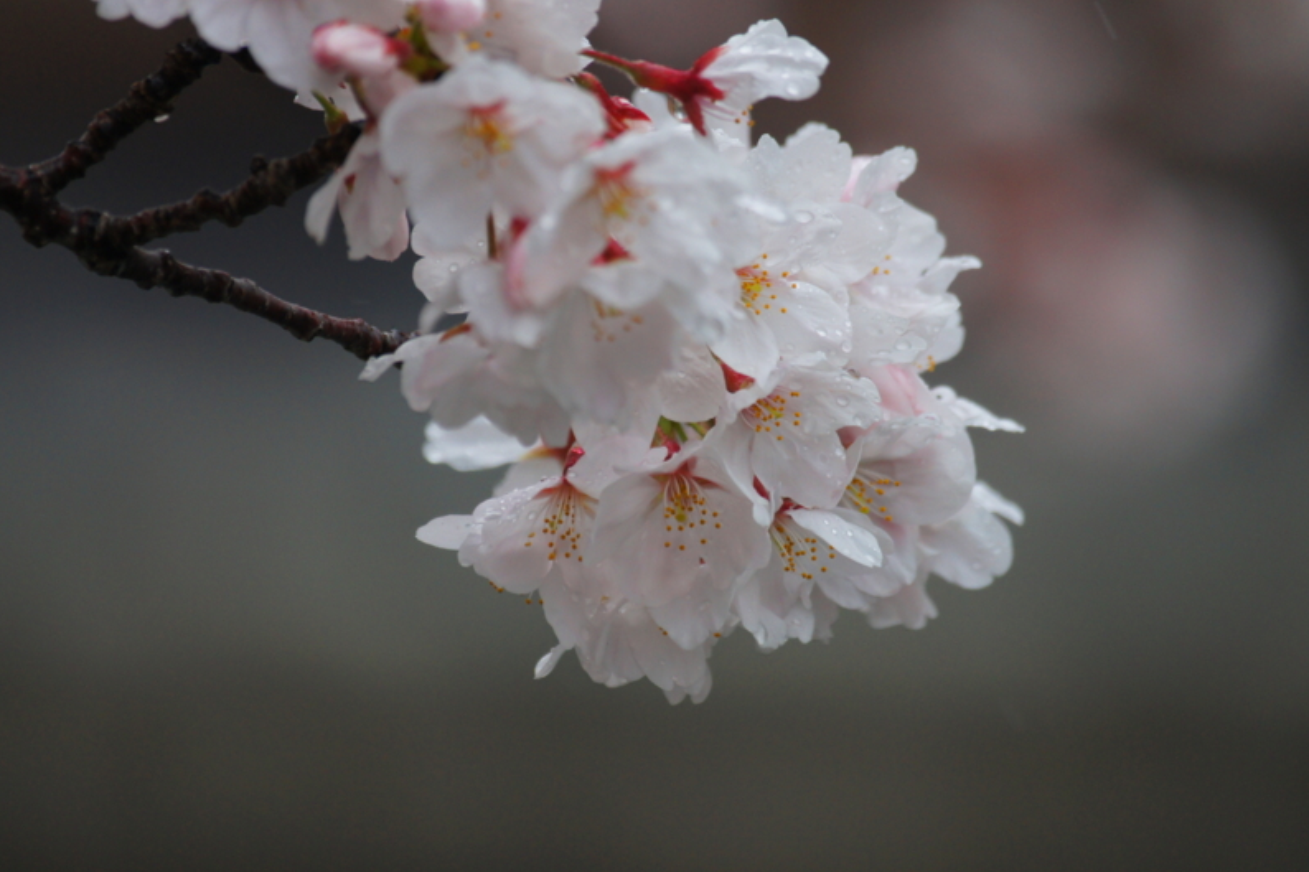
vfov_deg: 3.0
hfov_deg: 4.6
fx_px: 16467
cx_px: 658
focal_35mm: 453
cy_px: 435
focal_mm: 300
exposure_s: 1/500
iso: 500
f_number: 5.6
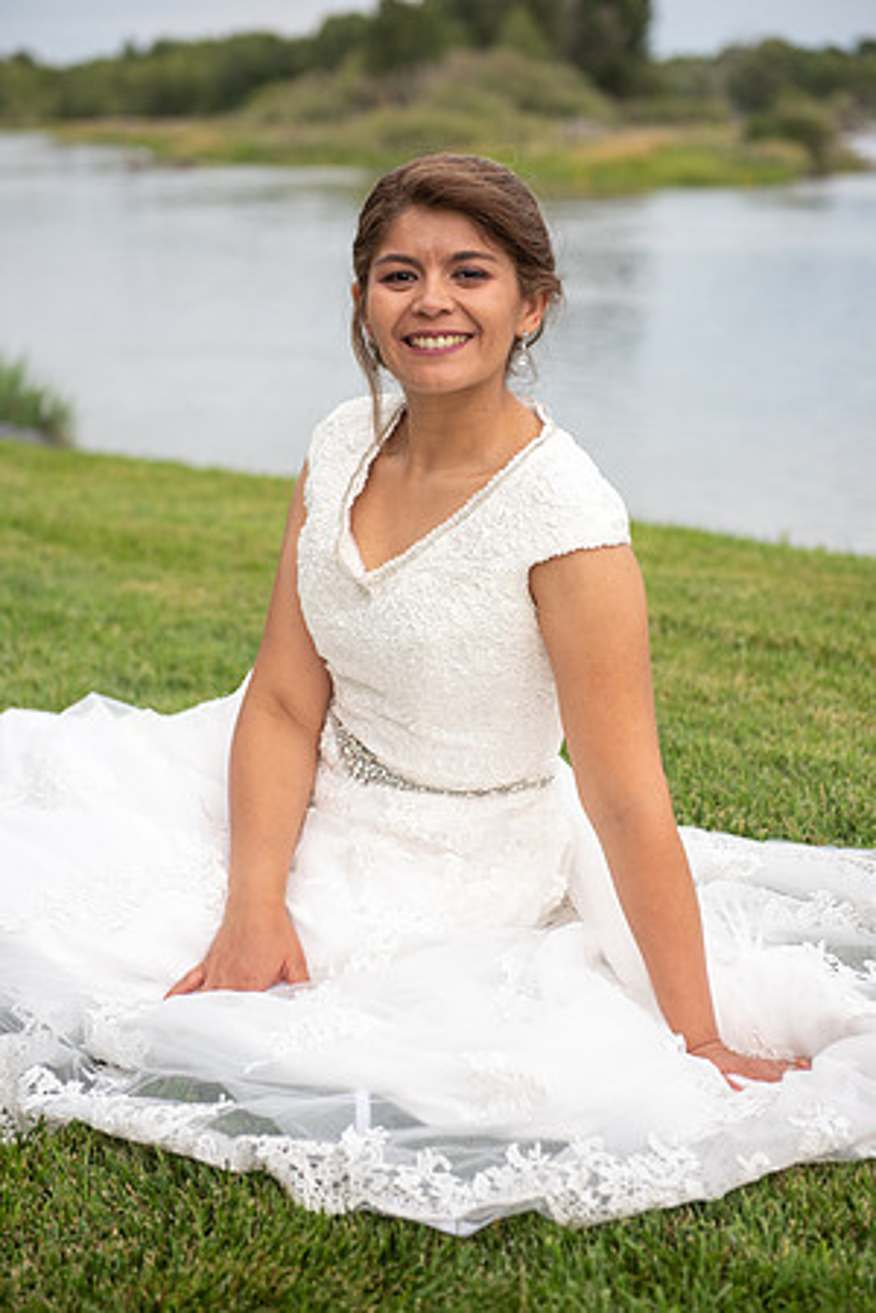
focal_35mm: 70
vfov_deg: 28.8
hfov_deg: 19.5
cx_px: 438
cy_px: 656
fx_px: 2555
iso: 500
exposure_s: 1/640
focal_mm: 70
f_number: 4.5
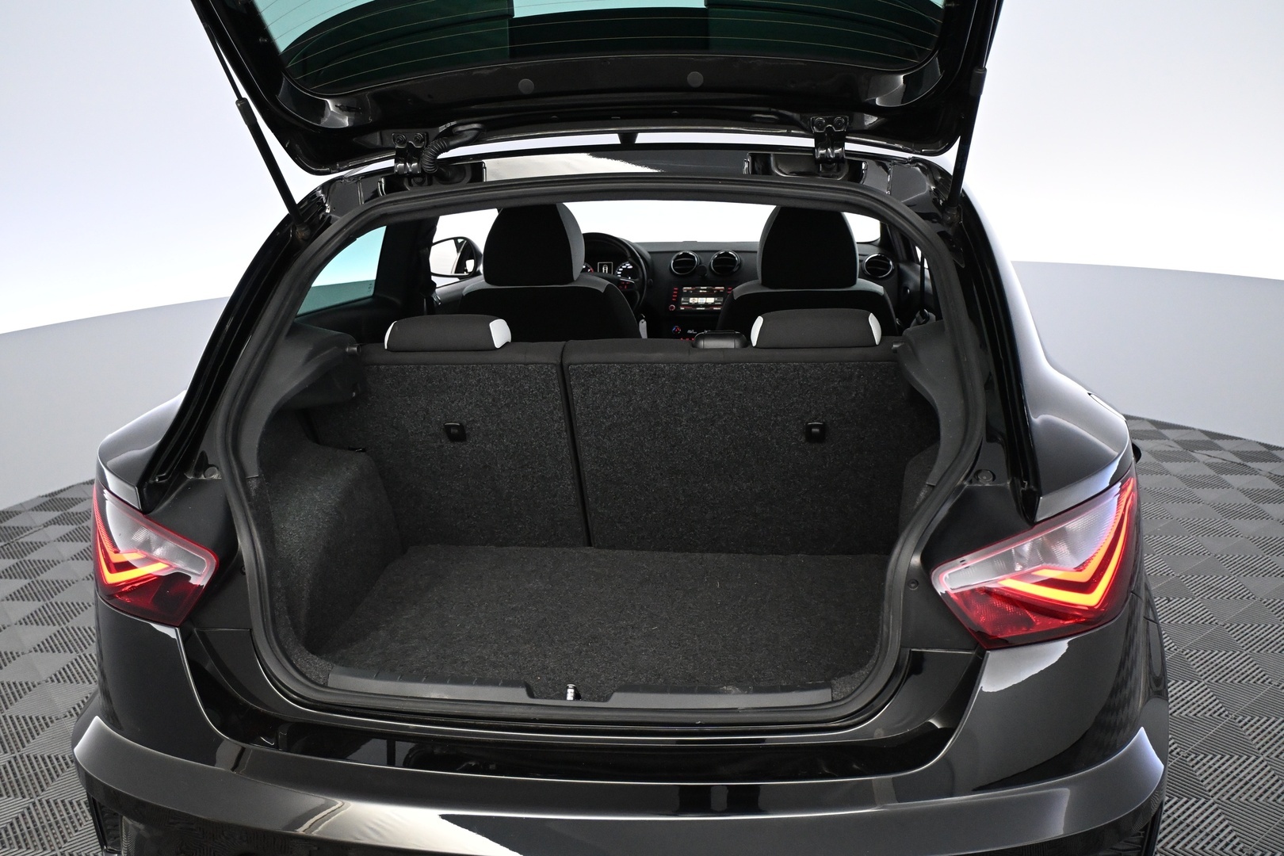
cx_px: 642
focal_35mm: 31
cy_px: 428
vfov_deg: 42.6
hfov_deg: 60.7
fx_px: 1097
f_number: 3.8
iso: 3200
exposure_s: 1/125
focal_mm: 20.5
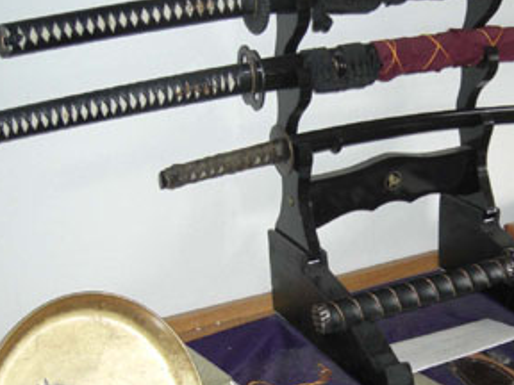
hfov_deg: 28.9
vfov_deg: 22.2
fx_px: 980
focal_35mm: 66
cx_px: 393
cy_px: 256
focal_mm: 7.9
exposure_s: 1/60
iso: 200
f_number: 2.8
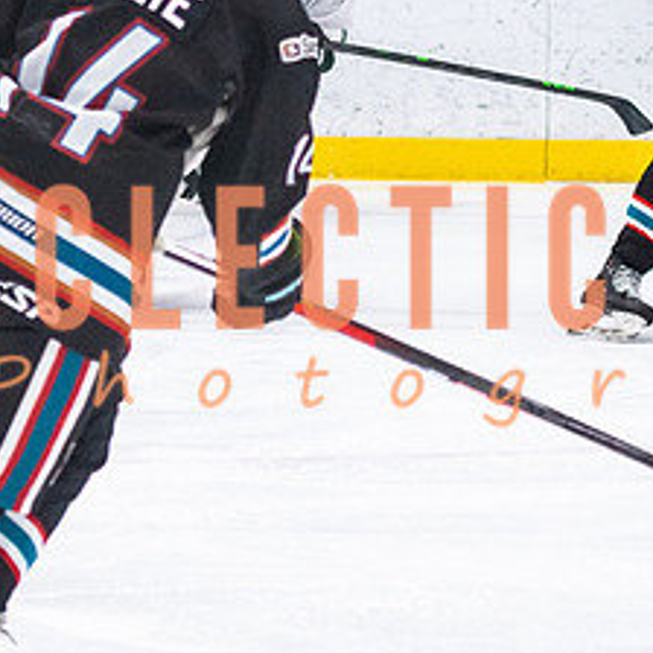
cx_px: 189
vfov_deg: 5.5
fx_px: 6851
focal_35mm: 321
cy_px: 160
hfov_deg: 5.5
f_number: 2.8
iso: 1600
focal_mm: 70
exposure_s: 1/640
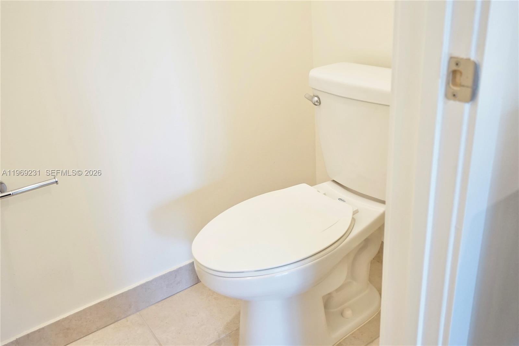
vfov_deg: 42.3
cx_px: 260
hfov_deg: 60.3
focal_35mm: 31
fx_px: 447
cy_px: 173
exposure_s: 1/60
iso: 1600
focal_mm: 21
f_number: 4
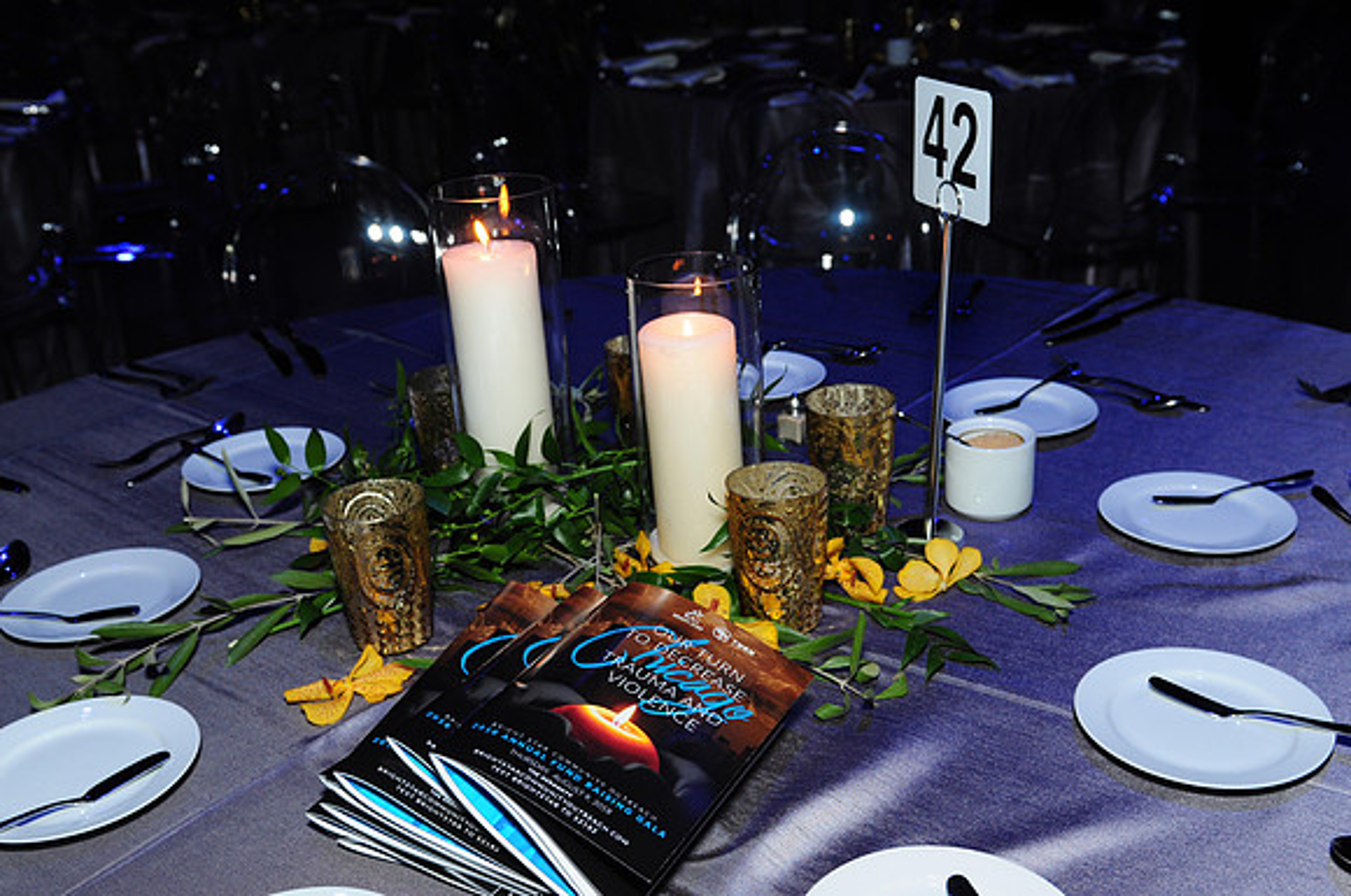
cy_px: 448
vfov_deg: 36.8
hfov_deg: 53.2
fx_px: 1349
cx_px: 676
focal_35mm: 36
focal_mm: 24
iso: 500
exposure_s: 1/60
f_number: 5
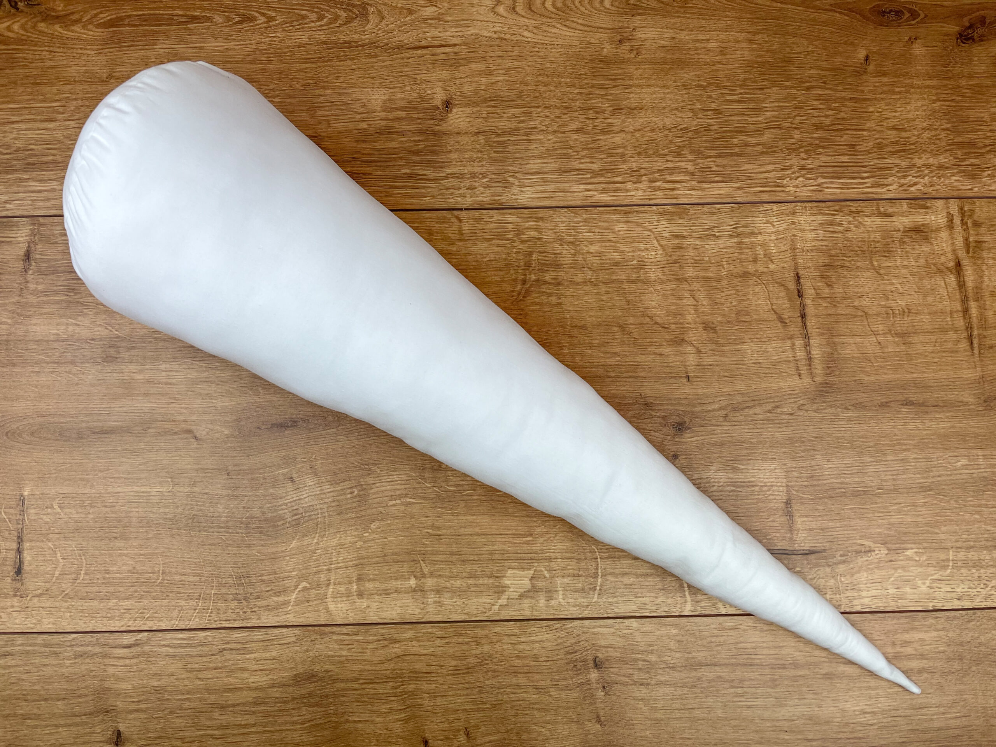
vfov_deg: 53.1
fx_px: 748
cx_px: 498
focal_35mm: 26
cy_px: 374
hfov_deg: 67.3
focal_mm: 5.1
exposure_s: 1/245
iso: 40
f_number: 1.6
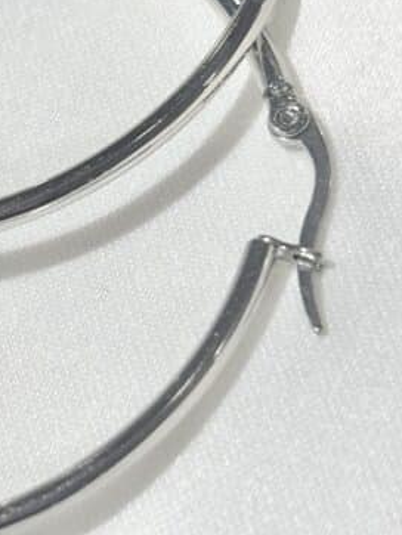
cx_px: -58
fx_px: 2273
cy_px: 158
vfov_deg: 13.4
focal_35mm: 147
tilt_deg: -52.5
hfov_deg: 10.0
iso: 32
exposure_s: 1/339
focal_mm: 5.96
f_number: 1.6
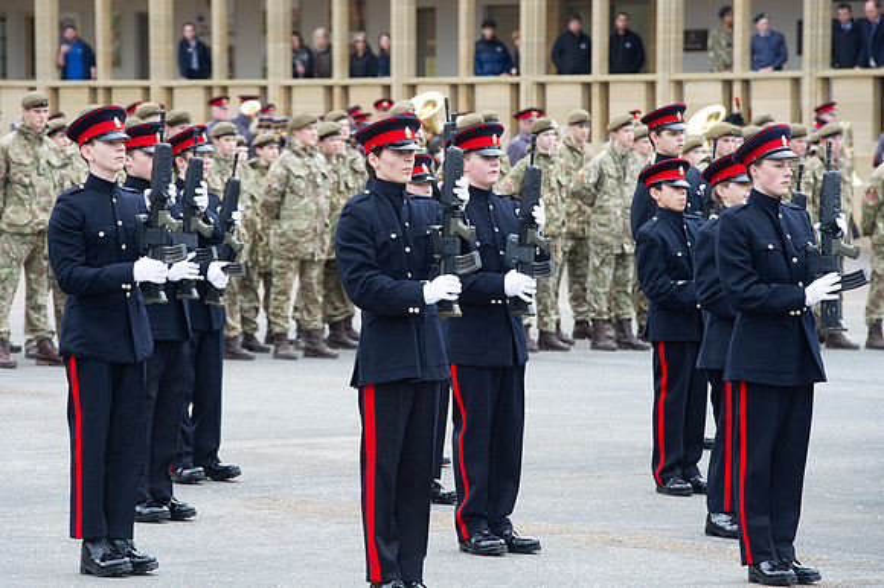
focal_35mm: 214
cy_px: 277
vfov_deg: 6.4
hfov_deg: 9.6
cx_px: 416
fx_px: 5250
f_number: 6.3
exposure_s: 1/250
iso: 640
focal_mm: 190
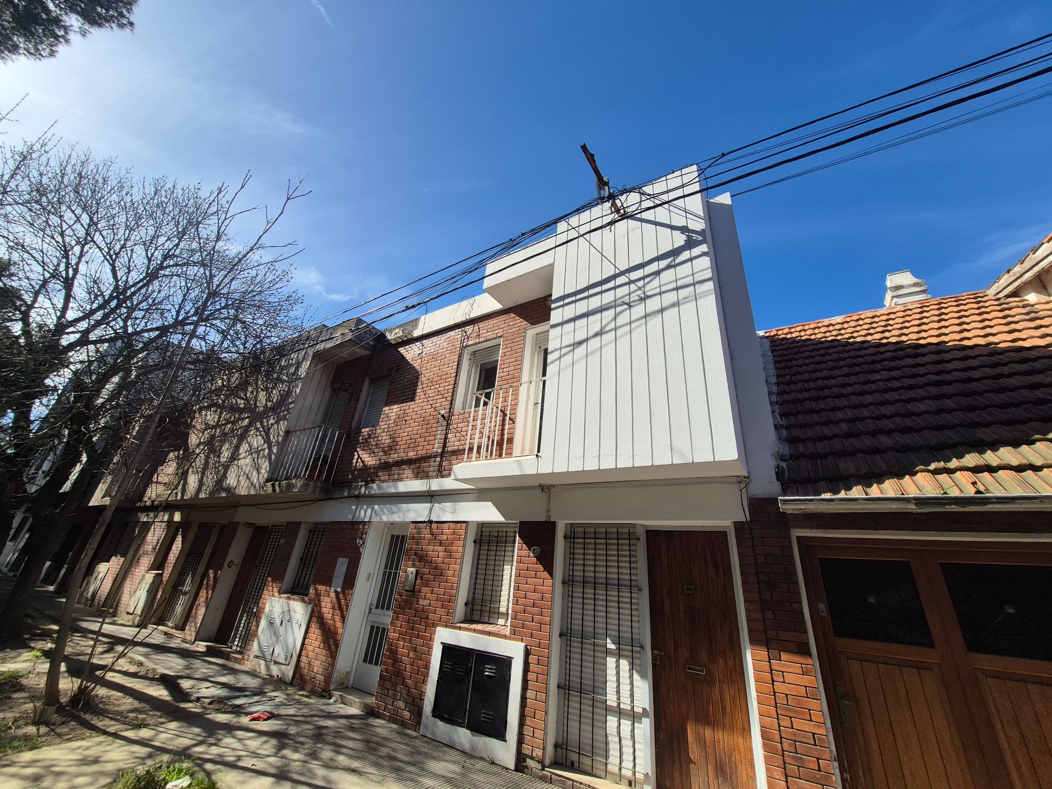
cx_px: 526
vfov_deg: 89.9
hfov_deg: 106.2
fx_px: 395
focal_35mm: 13
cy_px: 394
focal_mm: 1.74
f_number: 2.2
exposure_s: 1/1792
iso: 50
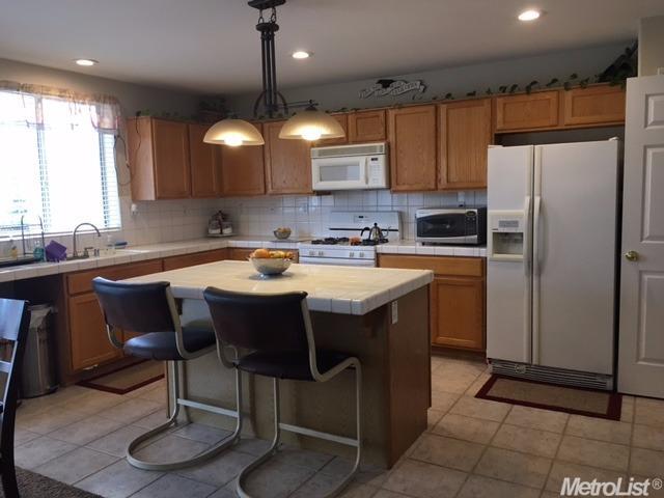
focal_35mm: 29
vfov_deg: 48.2
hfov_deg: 61.7
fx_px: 556
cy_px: 249
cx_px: 332
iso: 40
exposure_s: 1/30
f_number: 2.2
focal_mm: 4.15
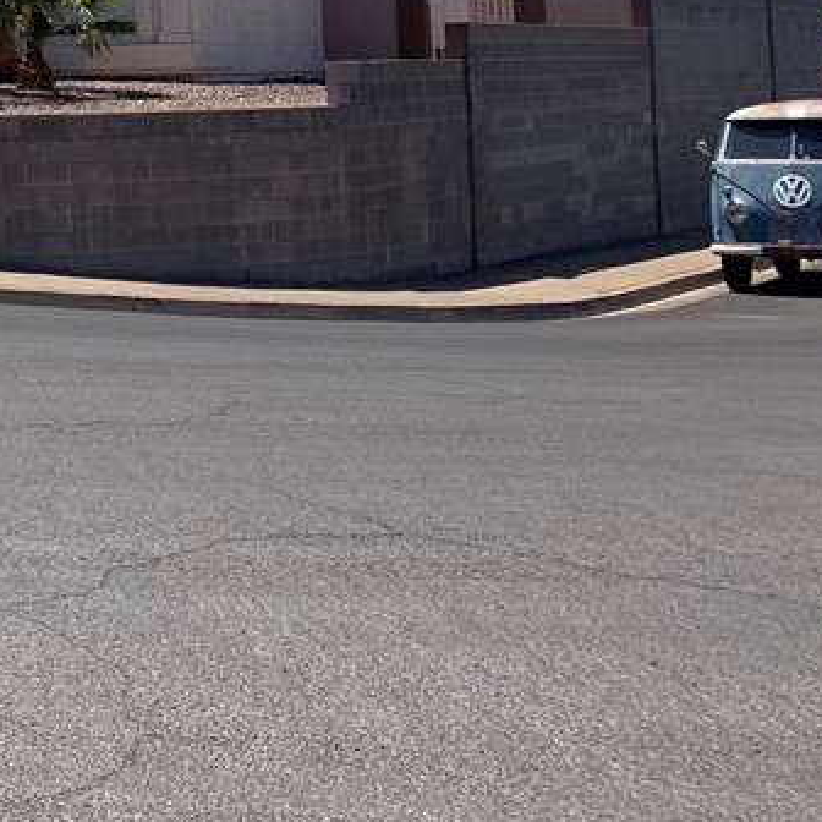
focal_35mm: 70
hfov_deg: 21.0
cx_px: -396
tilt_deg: +3.4
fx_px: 1881
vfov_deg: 23.4
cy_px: -32
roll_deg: +0.6
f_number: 1.8
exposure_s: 1/2257
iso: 25
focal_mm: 4.25
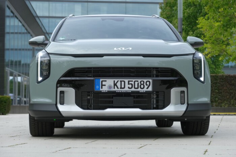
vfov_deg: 16.5
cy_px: 78
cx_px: 118
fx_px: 544
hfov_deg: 24.5
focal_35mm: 83
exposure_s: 1/400
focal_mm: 55
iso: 160
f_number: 5.6
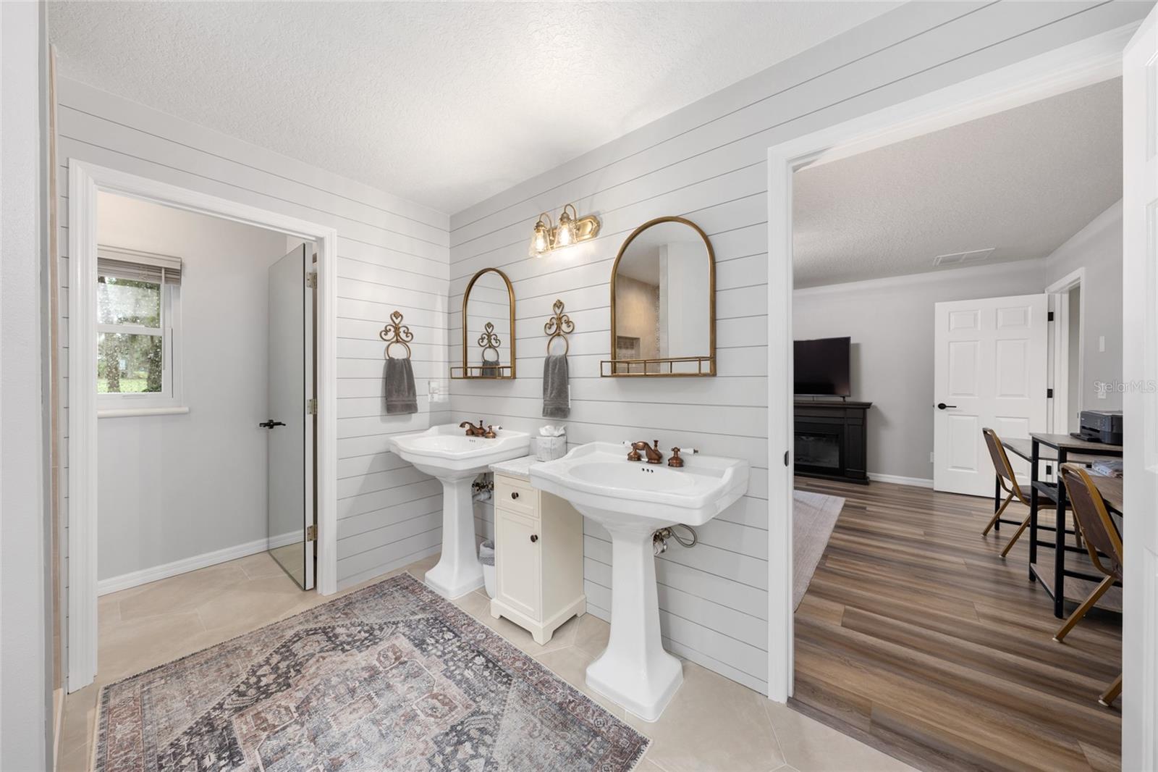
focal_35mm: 12
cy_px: 386
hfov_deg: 112.6
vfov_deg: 90.0
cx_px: 579
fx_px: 386
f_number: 7.1
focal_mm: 12
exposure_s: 1/3
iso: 100
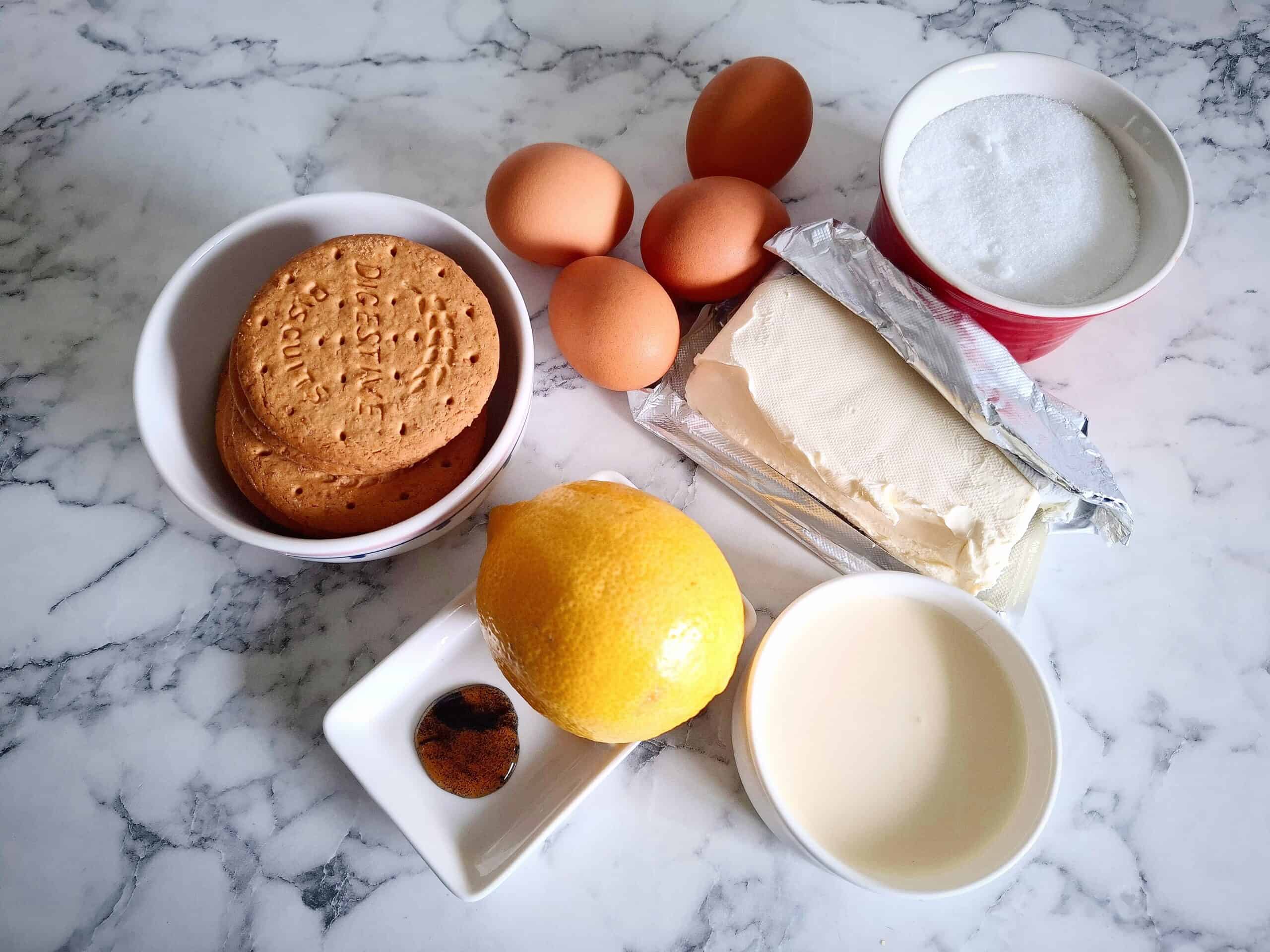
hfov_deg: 73.9
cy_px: 476
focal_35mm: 23
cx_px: 635
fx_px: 844
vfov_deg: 58.9
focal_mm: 5.54
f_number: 1.8
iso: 200
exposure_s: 1/100
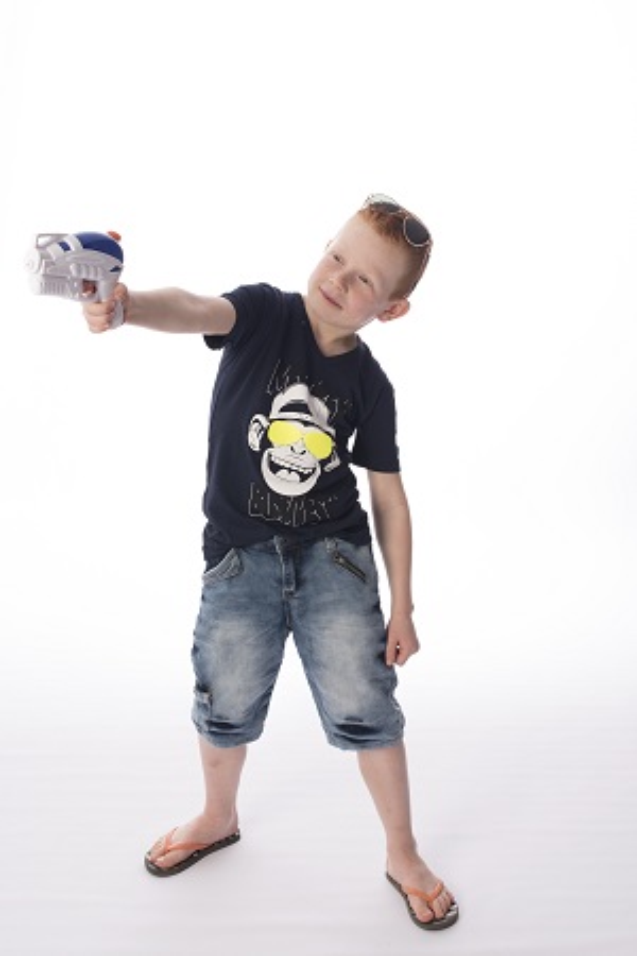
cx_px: 318
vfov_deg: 39.6
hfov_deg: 27.0
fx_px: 1327
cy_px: 478
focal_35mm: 50
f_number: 11
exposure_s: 1/125
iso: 100
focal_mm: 50
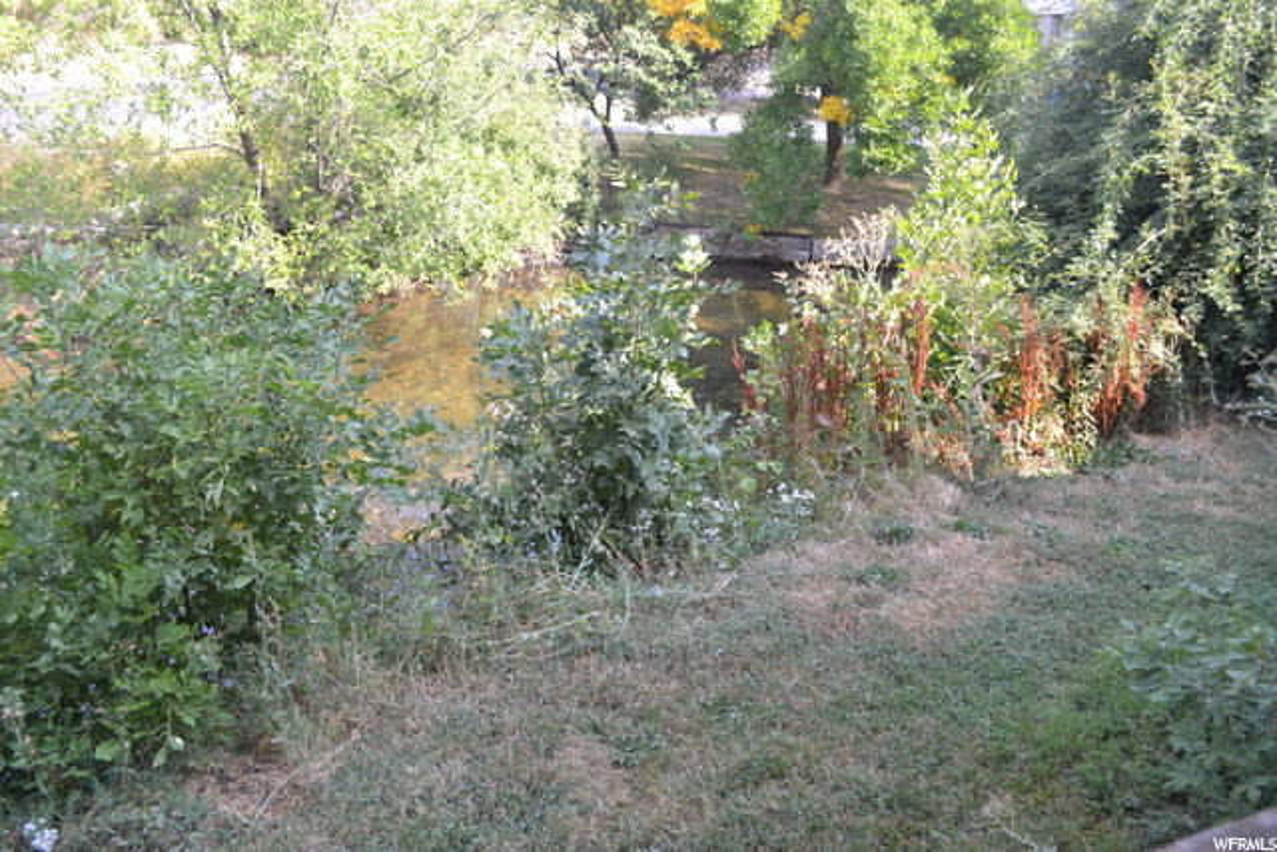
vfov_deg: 43.6
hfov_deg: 61.9
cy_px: 426
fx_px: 1064
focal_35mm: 30
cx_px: 638
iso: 320
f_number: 5.6
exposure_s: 1/125
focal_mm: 20
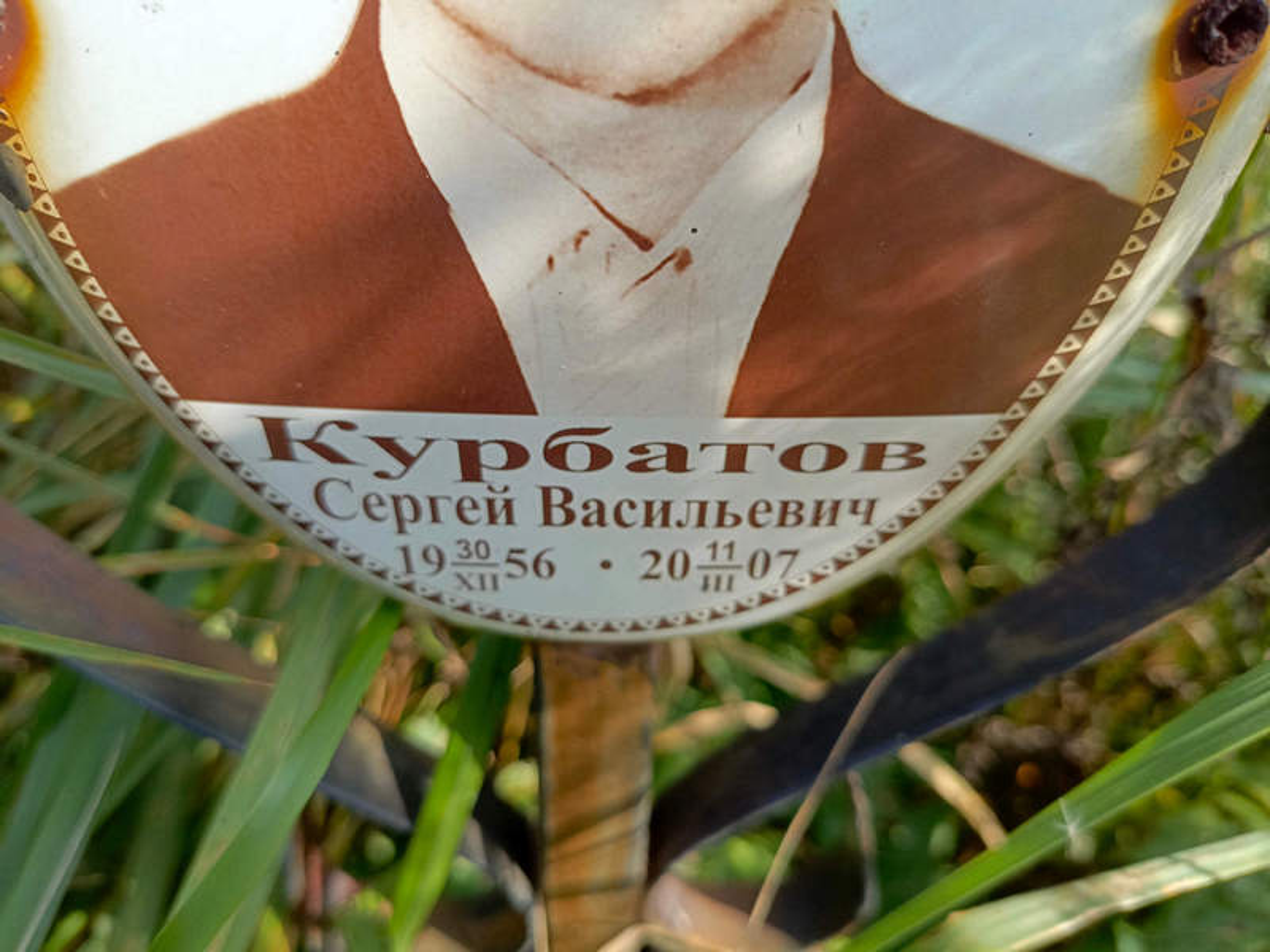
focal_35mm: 25
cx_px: 635
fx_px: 917
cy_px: 476
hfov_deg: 69.4
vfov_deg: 54.9
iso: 112
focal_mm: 4.76
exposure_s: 1/302
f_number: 1.69
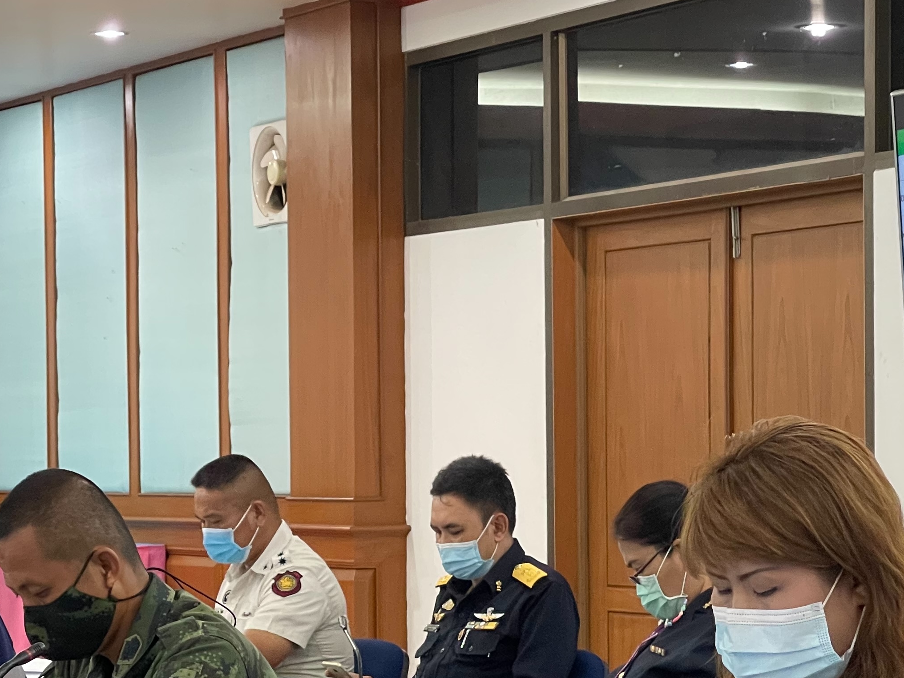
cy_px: 547
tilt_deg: -1.6
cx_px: 322
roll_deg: +0.4
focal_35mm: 127
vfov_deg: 11.6
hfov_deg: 15.5
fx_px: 3317
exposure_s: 1/50
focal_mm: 7.5
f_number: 2.2
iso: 250
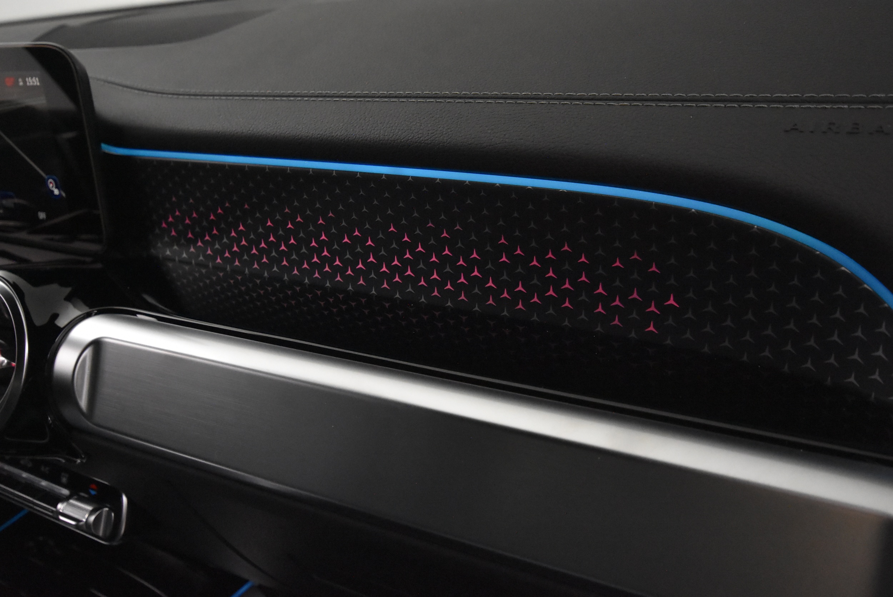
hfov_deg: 61.9
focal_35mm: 30
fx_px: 745
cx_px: 446
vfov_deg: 43.7
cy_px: 298
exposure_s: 1/60
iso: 6400
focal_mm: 20
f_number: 5.6
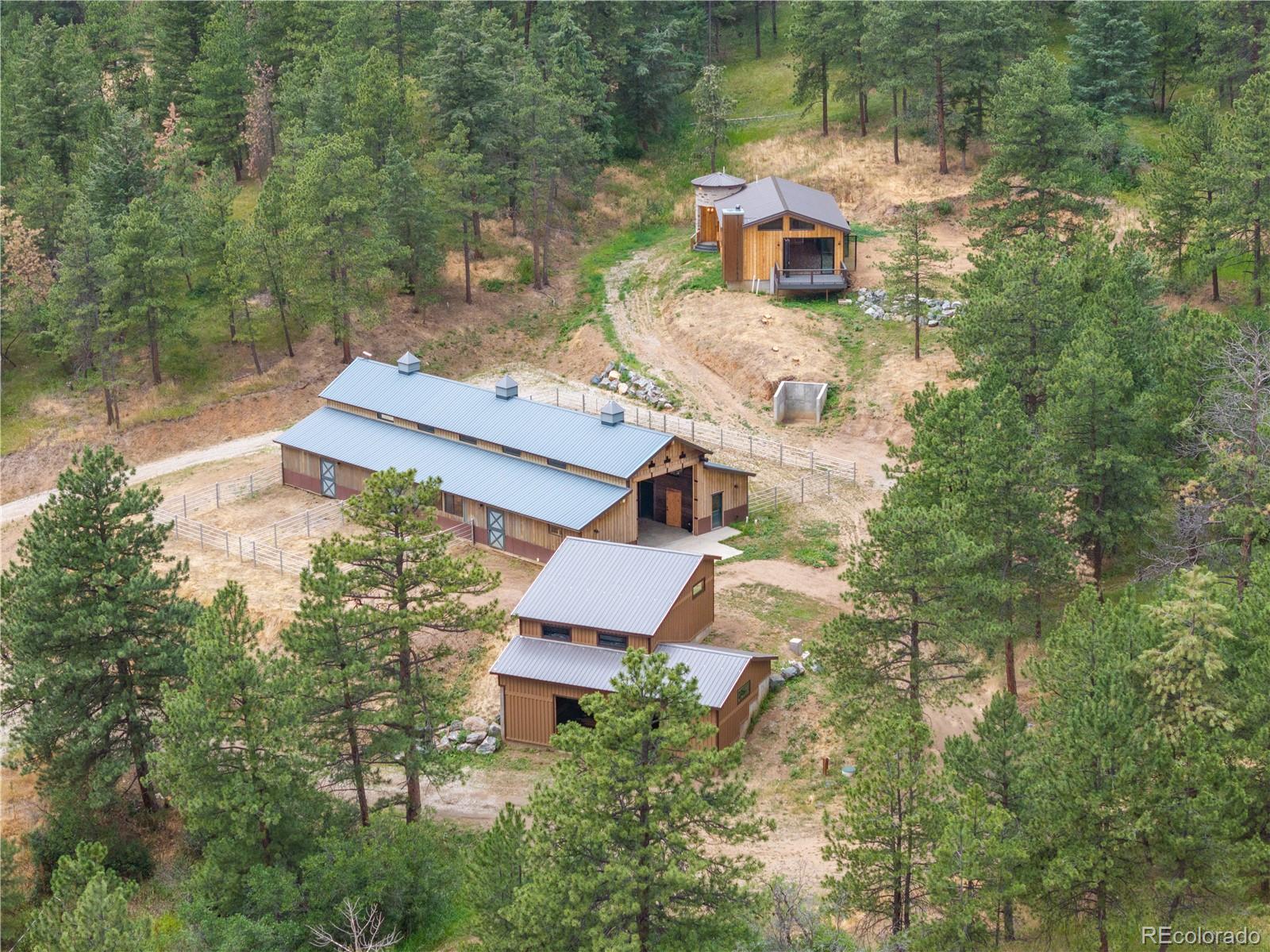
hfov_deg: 27.8
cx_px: 635
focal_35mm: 70
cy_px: 476
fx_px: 2567
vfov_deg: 21.0
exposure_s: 1/15
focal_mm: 19.35
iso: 550
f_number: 2.8
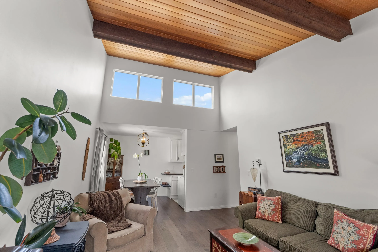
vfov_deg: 73.8
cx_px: 189
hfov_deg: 96.7
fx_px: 168
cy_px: 126
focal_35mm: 16
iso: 2500
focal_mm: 16
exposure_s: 1/30
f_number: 10
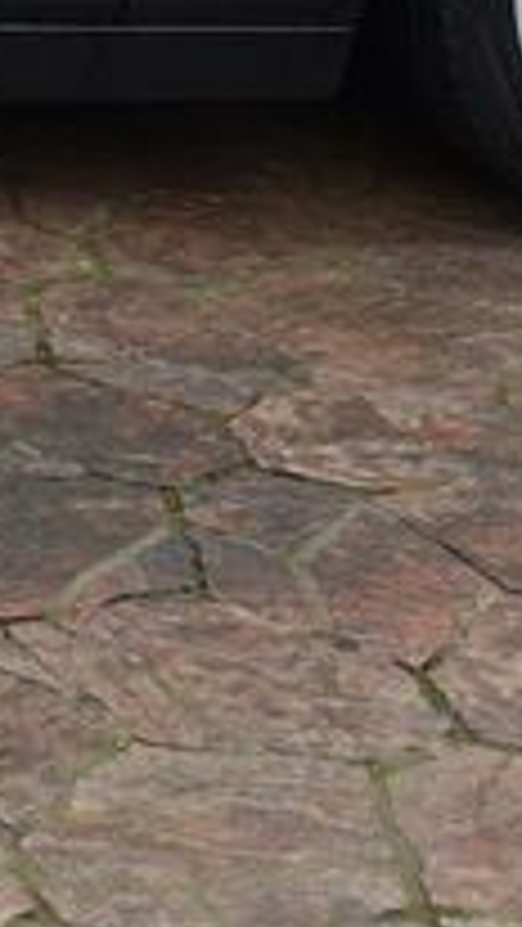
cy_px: -504
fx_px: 3073
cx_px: -824
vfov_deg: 15.7
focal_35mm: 125
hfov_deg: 8.6
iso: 500
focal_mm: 24
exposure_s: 1/125
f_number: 5.6
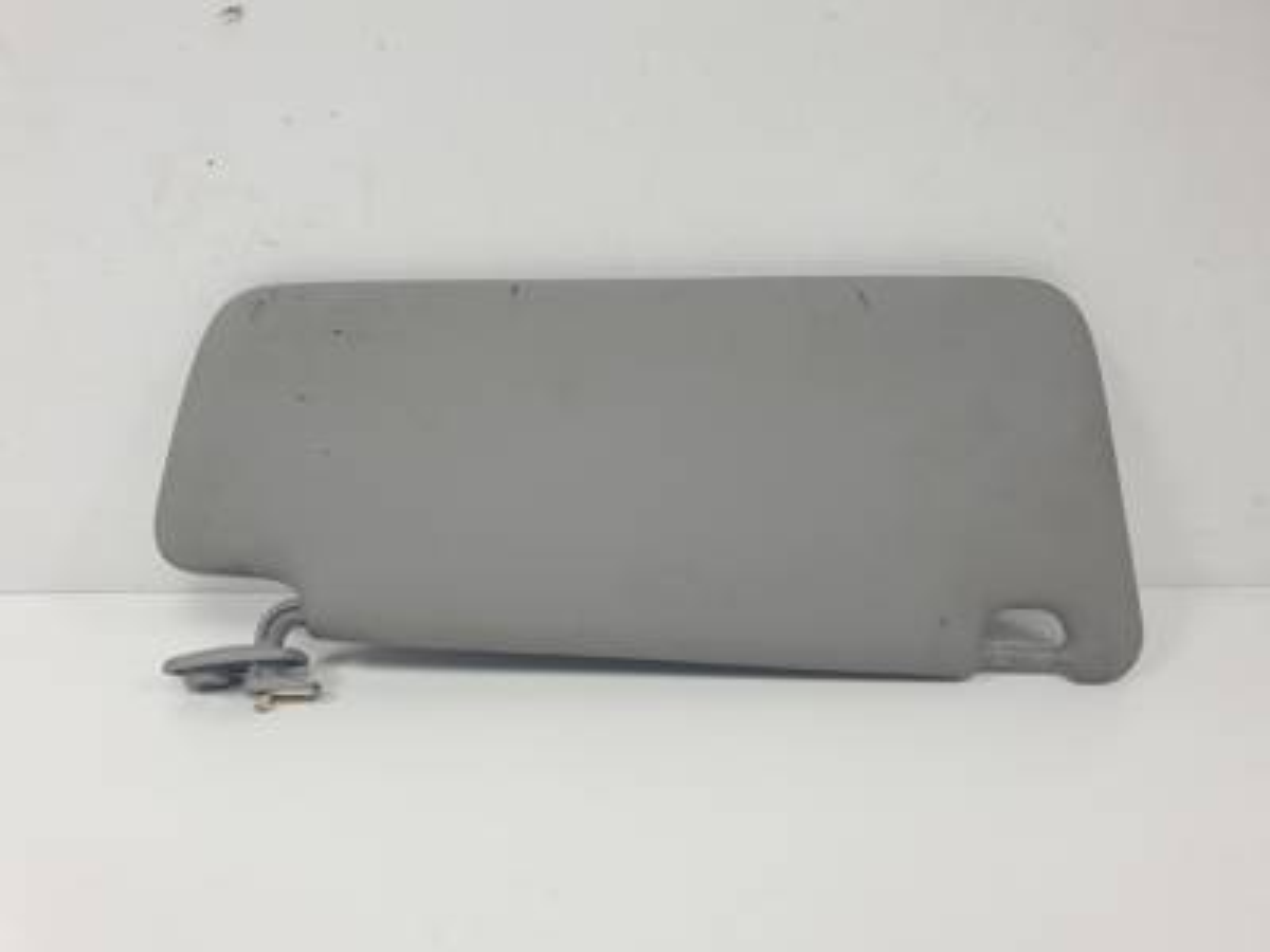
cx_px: 635
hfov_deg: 67.3
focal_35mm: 26
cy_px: 476
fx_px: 954
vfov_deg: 53.1
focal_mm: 4.3
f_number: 2.4
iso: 50
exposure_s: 1/191
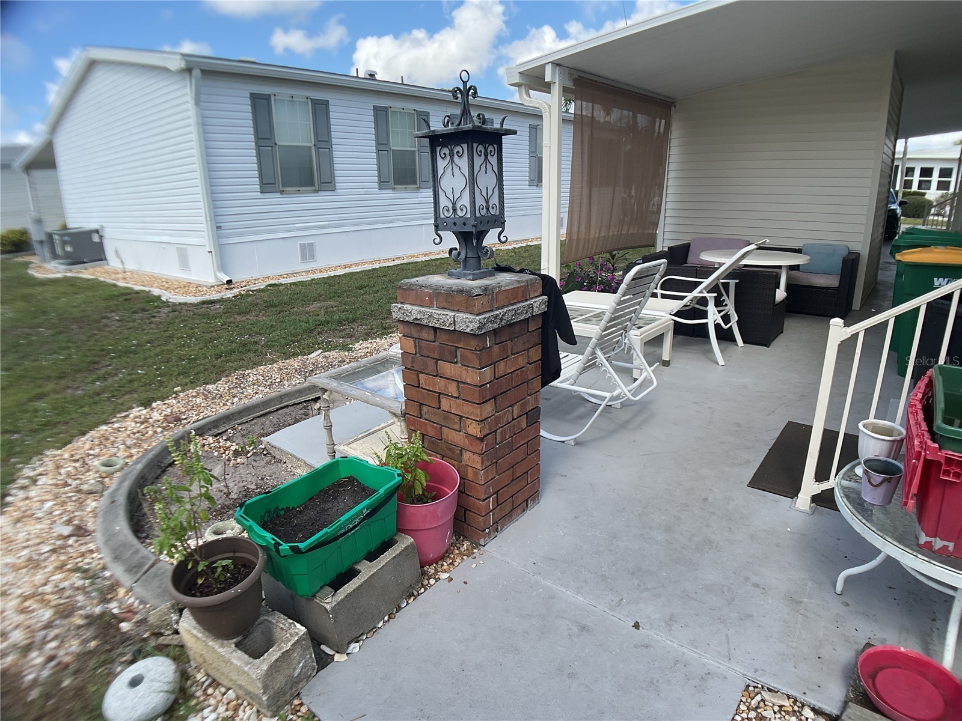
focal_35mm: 29
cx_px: 481
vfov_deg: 48.2
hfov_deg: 61.7
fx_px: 806
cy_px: 360
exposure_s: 1/1121
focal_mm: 3
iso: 16
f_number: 1.8
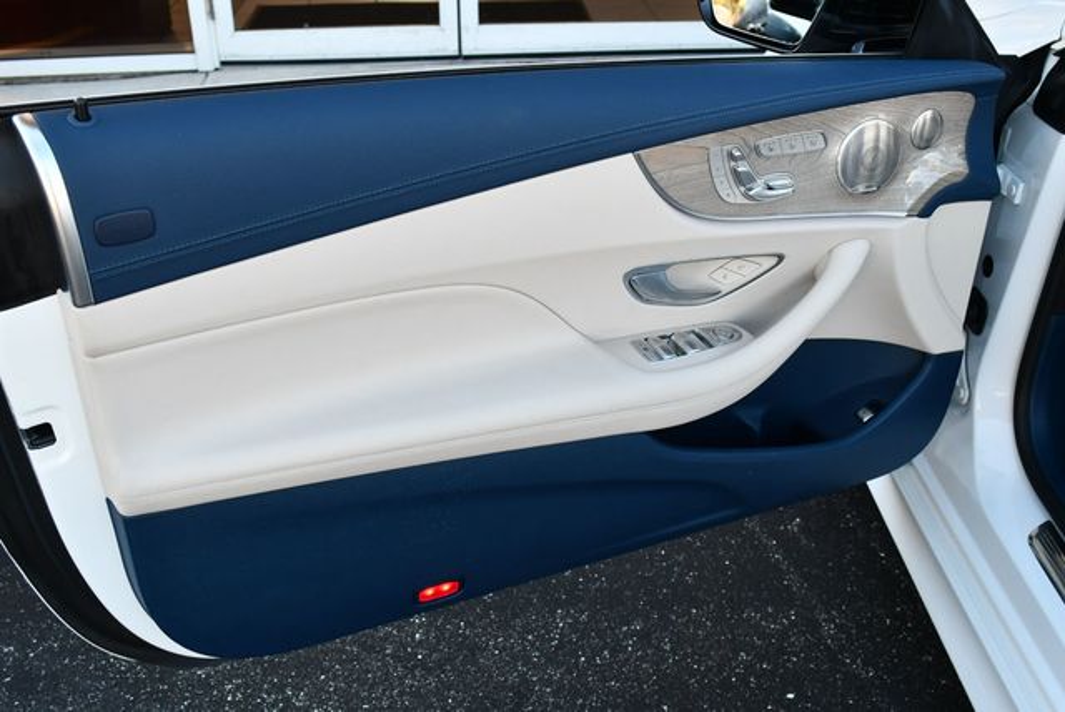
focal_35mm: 36
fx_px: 1066
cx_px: 532
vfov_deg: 36.9
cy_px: 356
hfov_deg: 53.1
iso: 400
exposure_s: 1/250
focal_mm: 18
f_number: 4.5
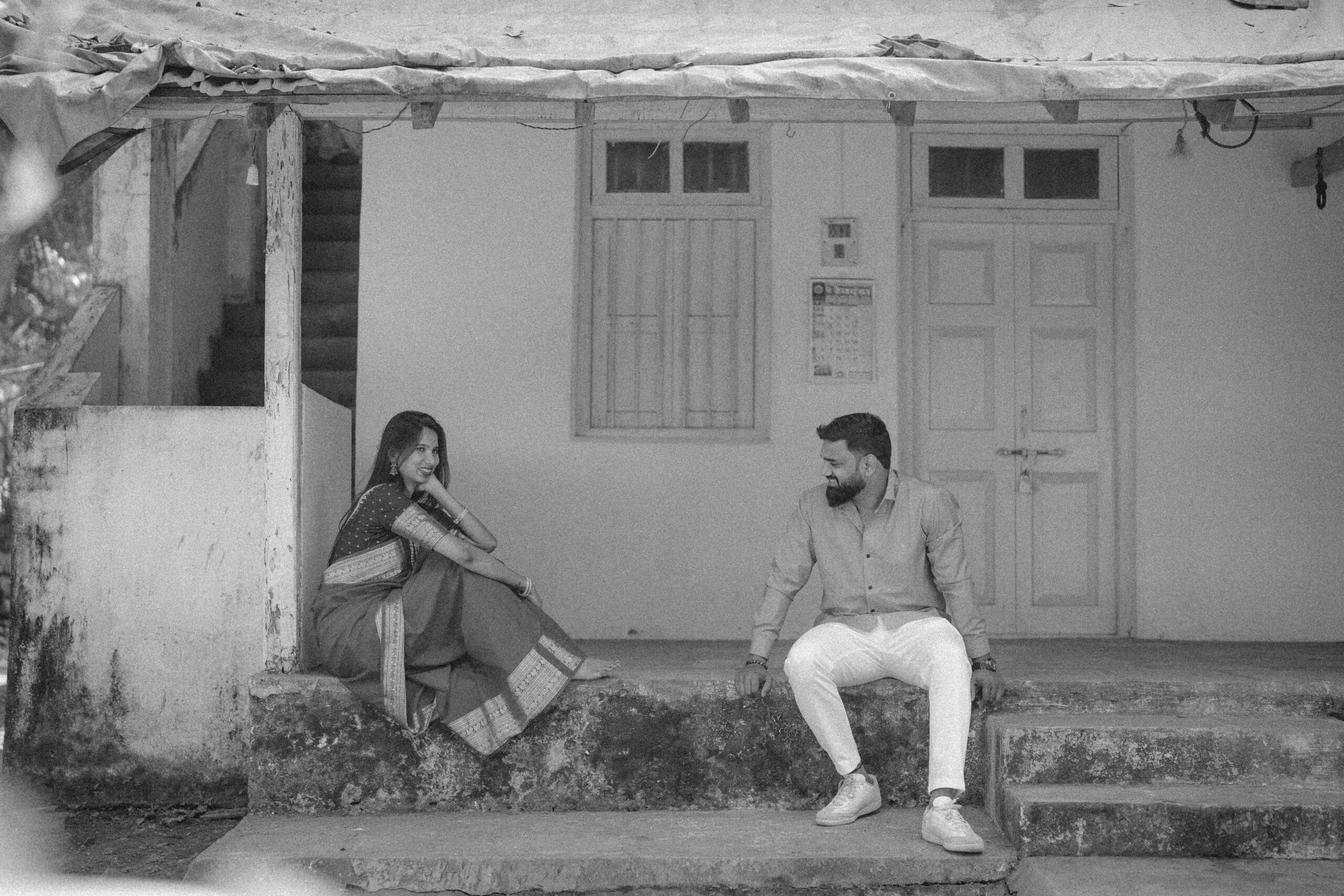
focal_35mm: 50
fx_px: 1867
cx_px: 672
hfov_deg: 39.6
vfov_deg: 27.0
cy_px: 448
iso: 400
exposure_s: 1/2000
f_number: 1.4
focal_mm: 50
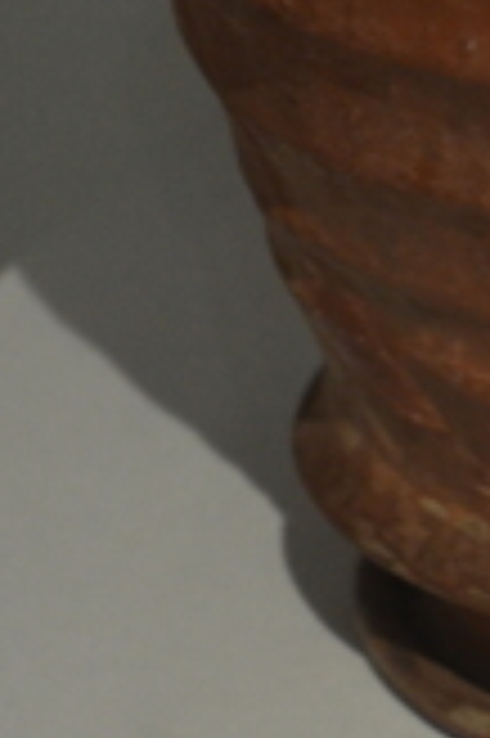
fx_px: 10700
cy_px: -202
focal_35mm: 523
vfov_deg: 3.9
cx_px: 652
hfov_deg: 2.6
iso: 1250
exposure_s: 1/10
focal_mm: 86
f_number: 5.6
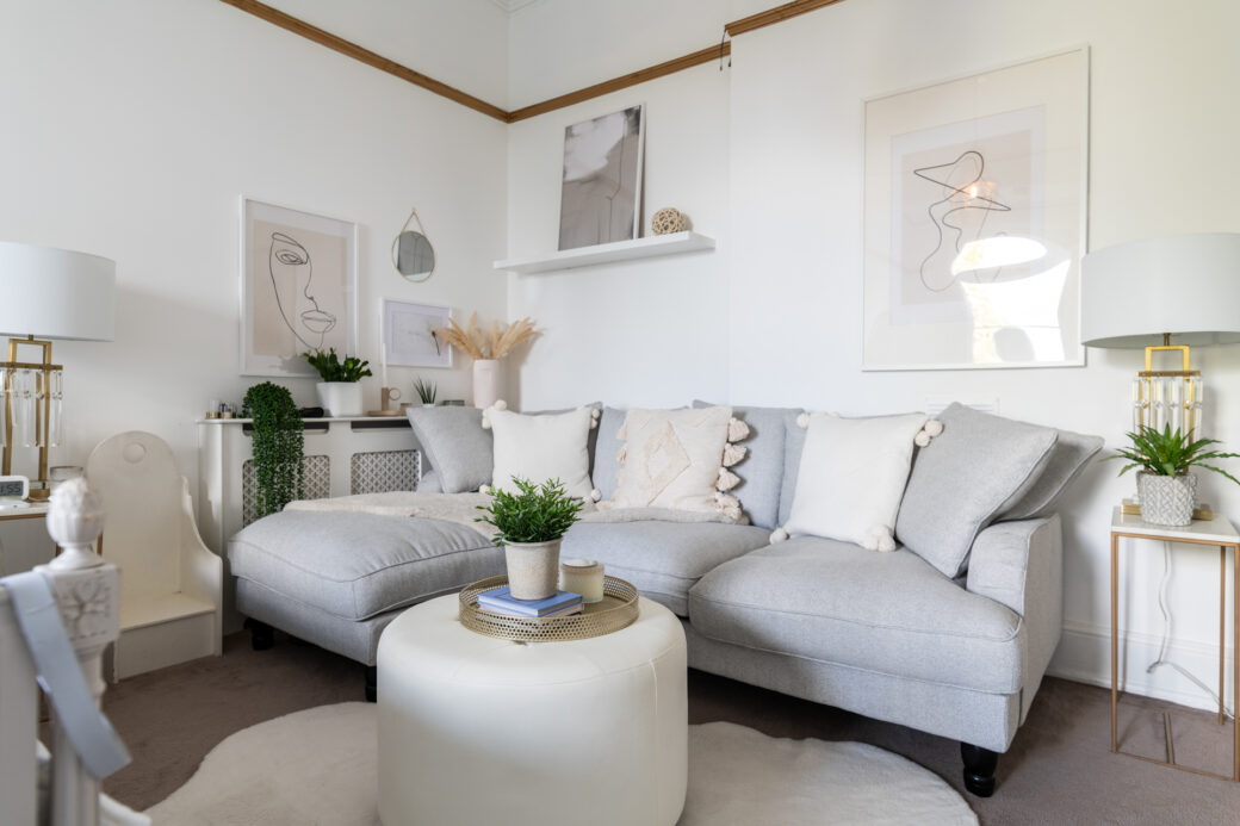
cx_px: 620
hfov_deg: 84.0
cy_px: 413
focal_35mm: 20
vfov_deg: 61.9
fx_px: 689
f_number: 4
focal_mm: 20
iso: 200
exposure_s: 1/8
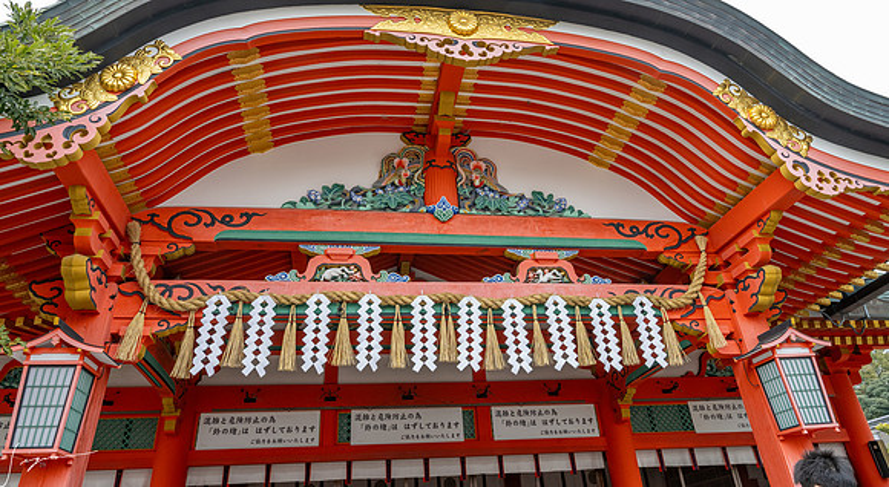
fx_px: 593
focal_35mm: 25
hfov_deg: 73.8
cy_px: 191
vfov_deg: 44.4
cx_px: 444
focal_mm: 24
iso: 1000
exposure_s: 1/200
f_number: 8
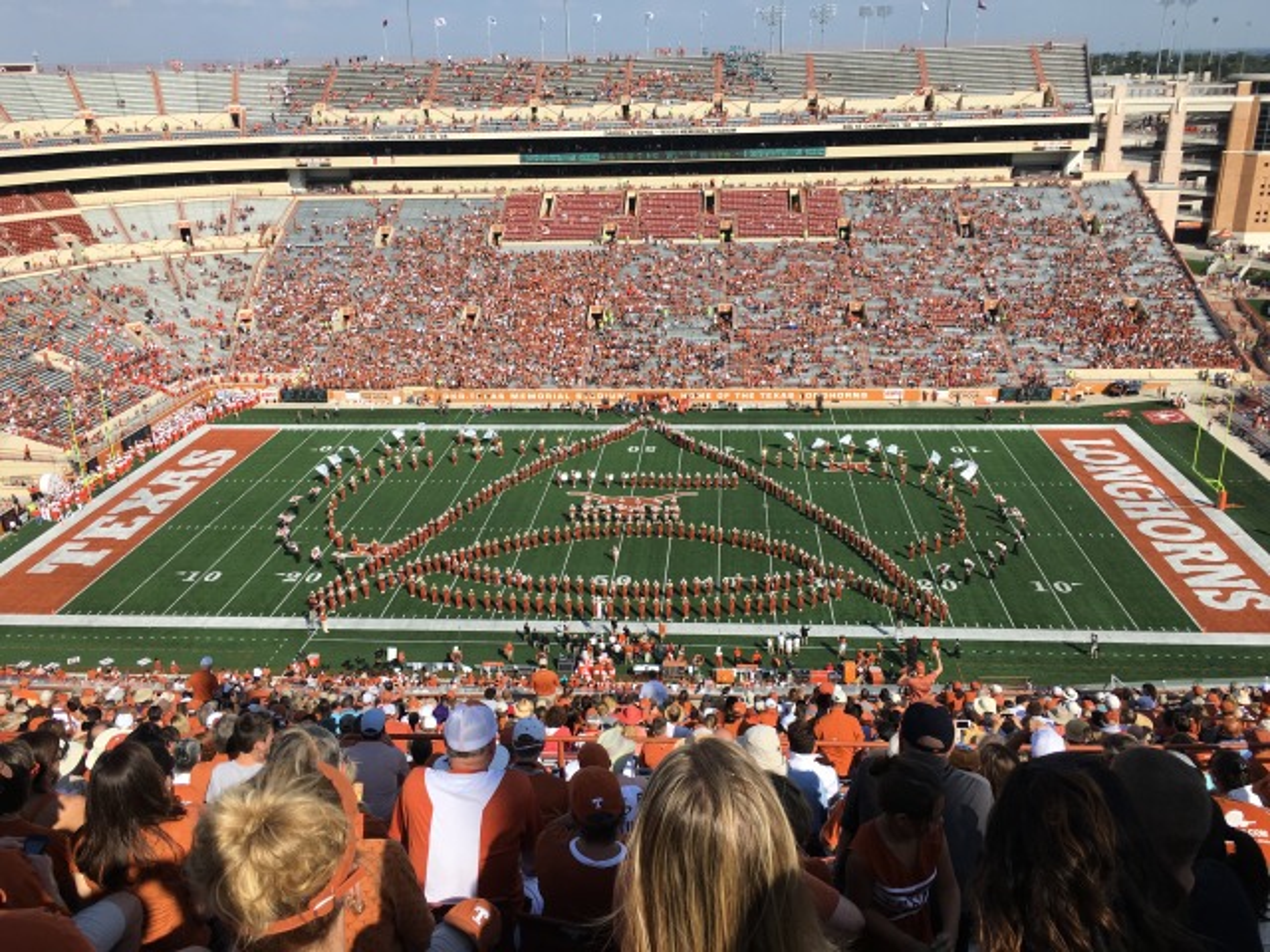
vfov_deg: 48.2
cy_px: 476
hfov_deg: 61.7
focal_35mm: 29
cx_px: 635
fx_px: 1064
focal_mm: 4.15
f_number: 2.2
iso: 25
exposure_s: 1/2079
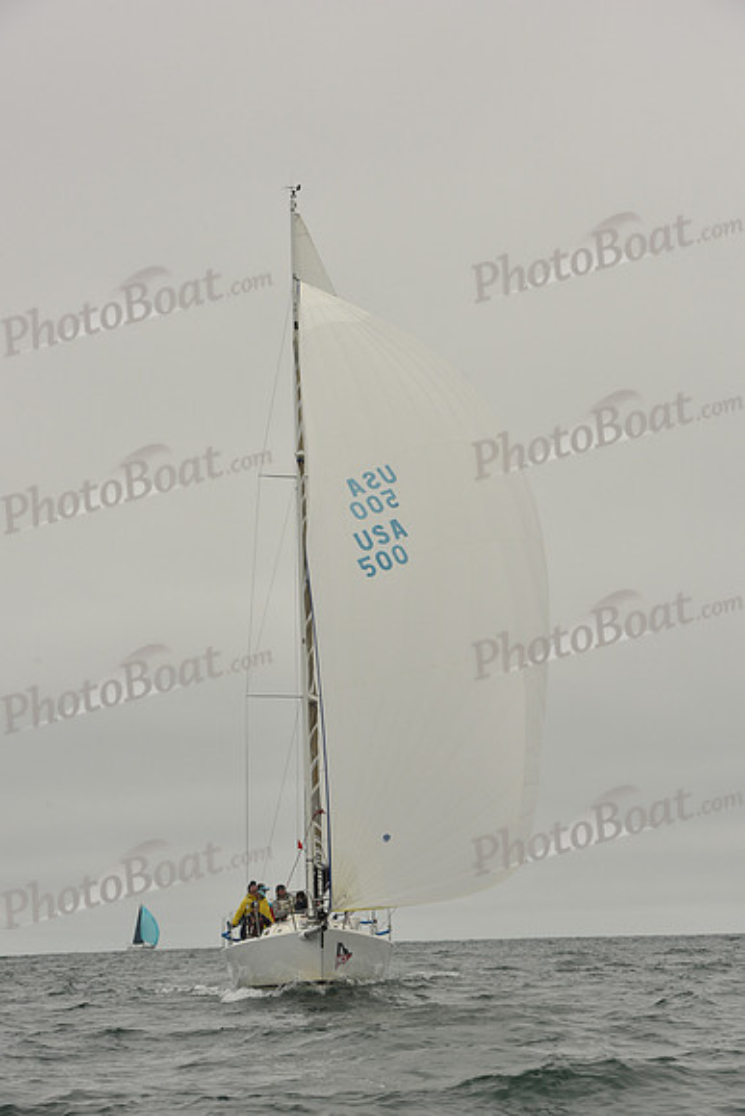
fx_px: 3722
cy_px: 558
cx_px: 372
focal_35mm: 120
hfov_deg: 11.4
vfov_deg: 17.1
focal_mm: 120
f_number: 11
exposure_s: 1/800
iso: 320
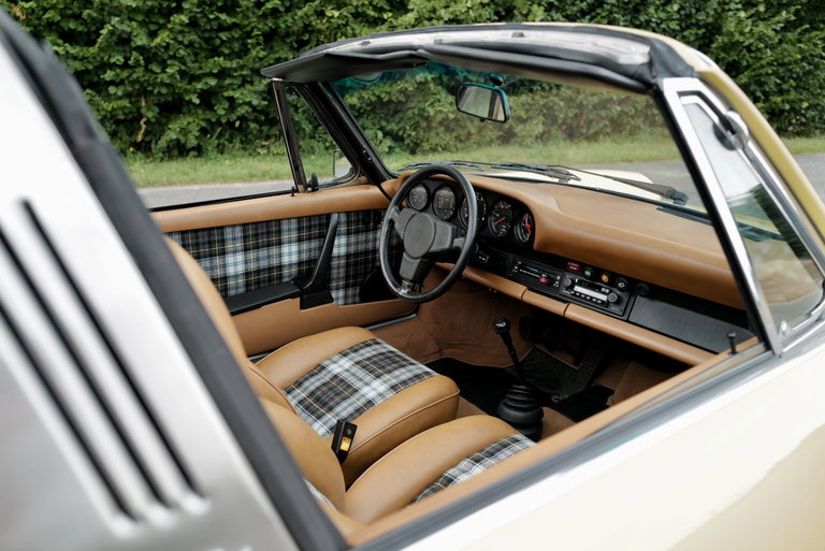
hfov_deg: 65.4
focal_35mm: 28
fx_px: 642
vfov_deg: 46.5
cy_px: 276
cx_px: 412
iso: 100
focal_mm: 28
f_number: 3.2
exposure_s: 1/50
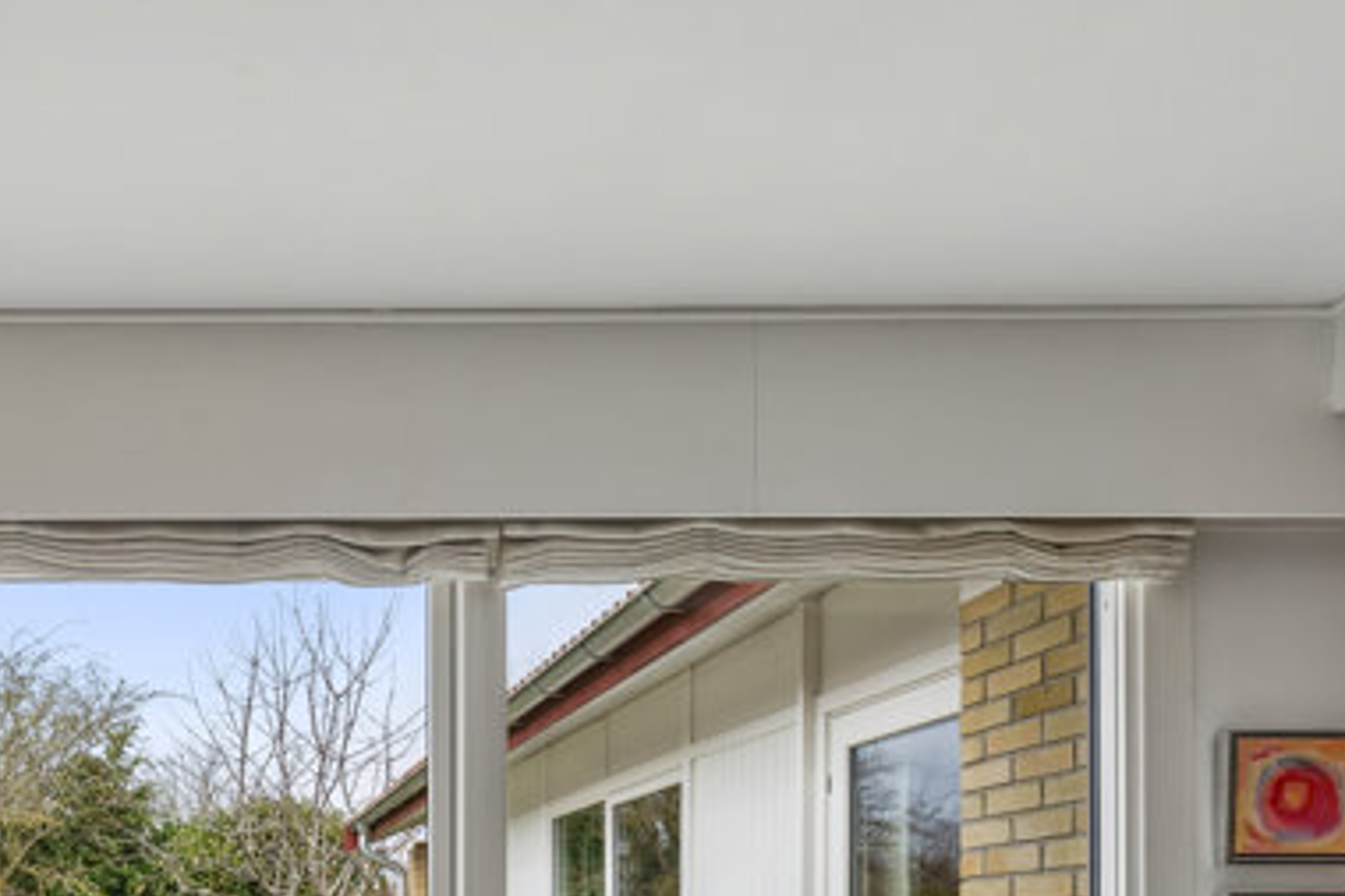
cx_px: 152
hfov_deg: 44.4
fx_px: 1494
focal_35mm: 40
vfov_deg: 30.5
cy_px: 940
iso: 125
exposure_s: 1/60
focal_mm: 19
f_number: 10
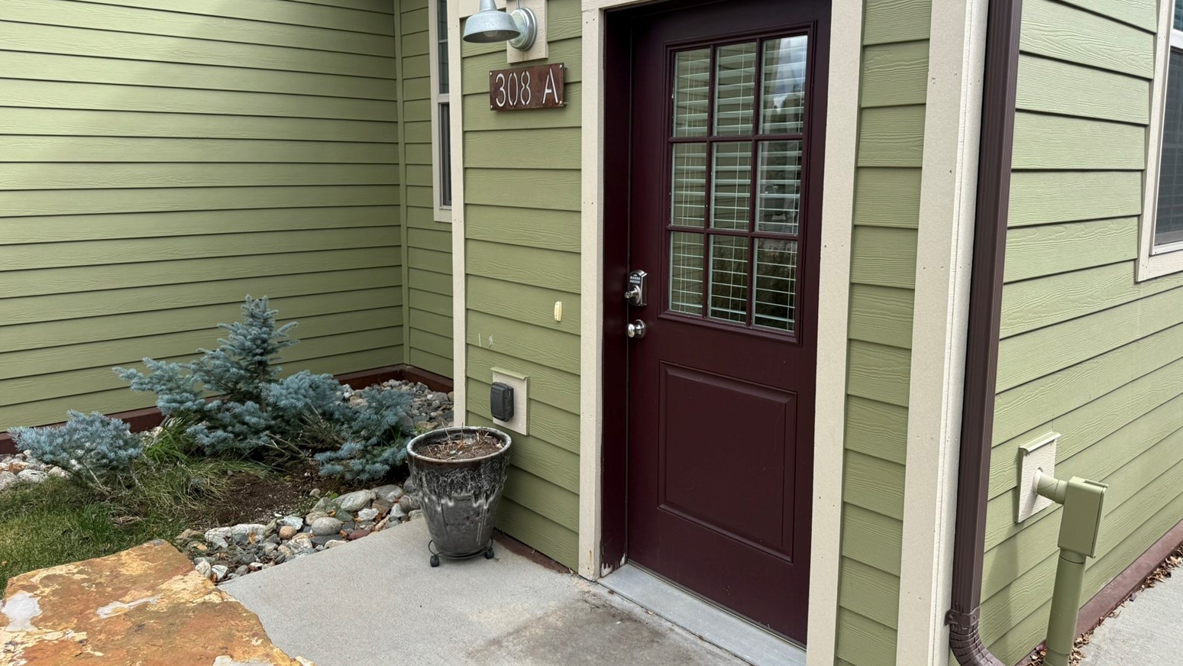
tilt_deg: -5.8
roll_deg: -0.1
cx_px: 593
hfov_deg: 69.8
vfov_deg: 42.8
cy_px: 277
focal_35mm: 27
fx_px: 847
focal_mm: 6.76
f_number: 1.78
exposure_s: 1/931
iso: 80
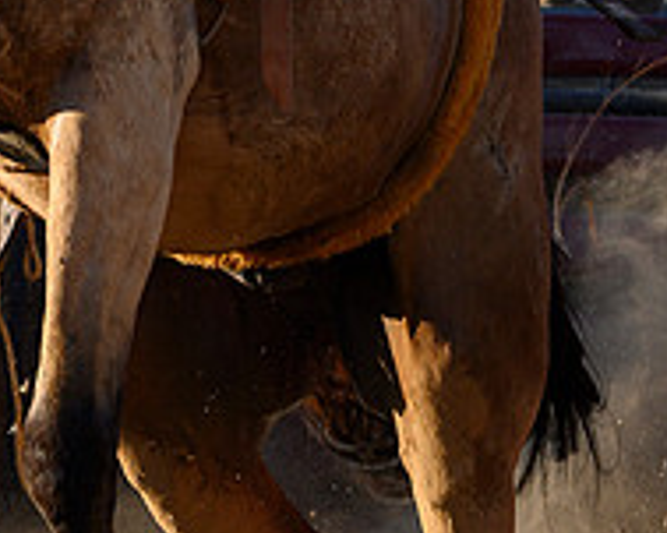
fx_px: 6531
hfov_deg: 5.8
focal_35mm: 331
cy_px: -207
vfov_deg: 4.6
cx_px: 151
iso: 220
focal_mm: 70
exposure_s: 1/1000
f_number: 4
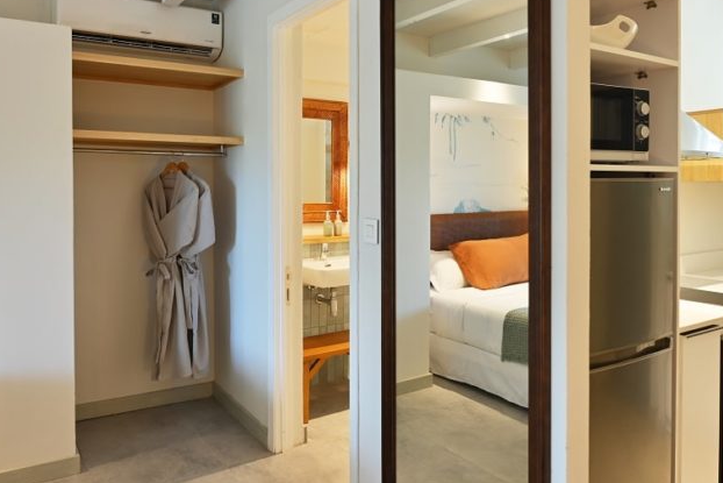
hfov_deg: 65.3
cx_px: 323
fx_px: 562
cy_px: 194
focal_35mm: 28
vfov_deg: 46.2
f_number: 8
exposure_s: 1
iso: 100
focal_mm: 17
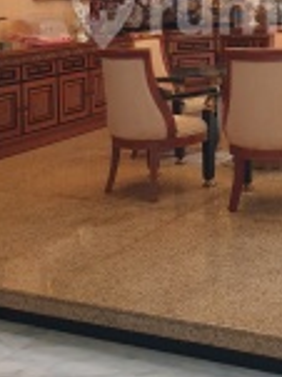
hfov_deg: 20.7
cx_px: 271
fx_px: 751
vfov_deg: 26.8
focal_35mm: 69
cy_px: 9
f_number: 2.4
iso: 400
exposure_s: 1/50
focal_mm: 4.3
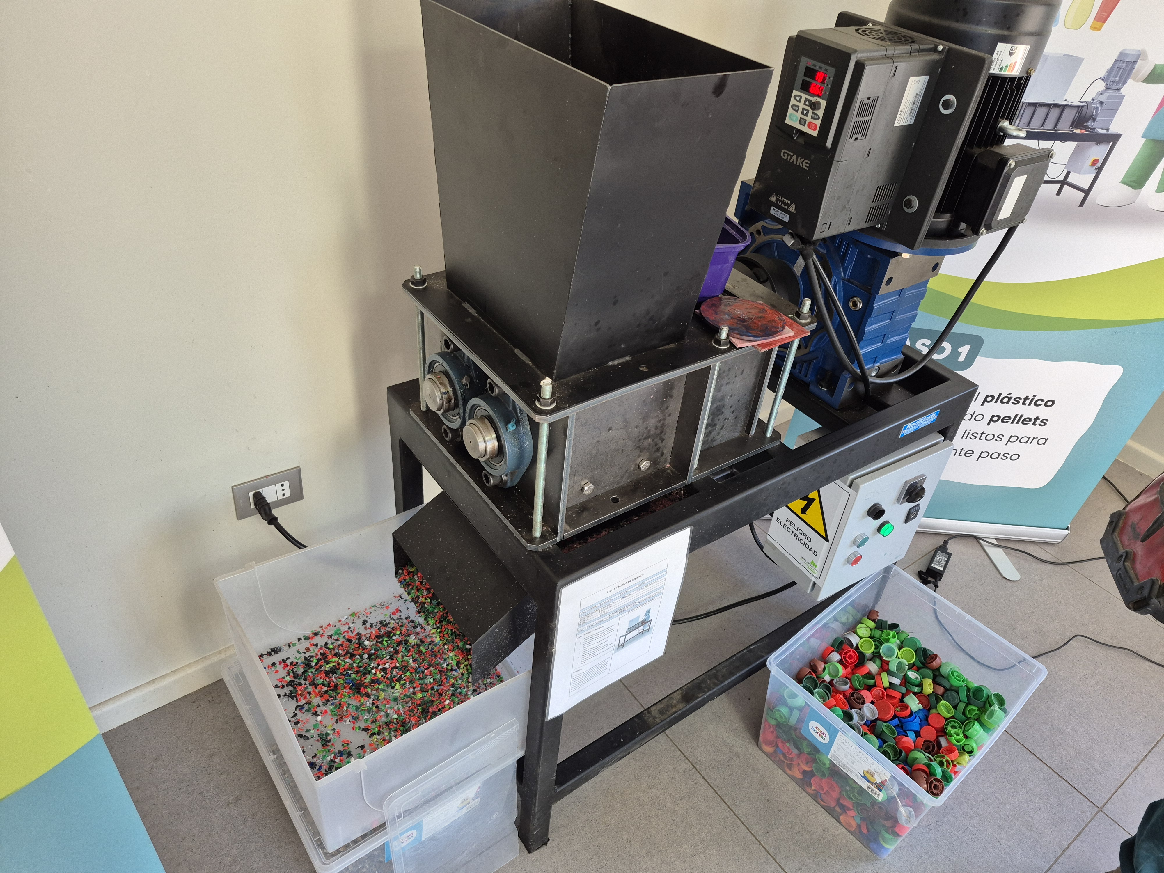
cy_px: 436
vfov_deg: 58.9
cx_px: 582
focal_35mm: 23
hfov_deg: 73.9
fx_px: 773
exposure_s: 1/100
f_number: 1.8
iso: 160
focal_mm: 5.4
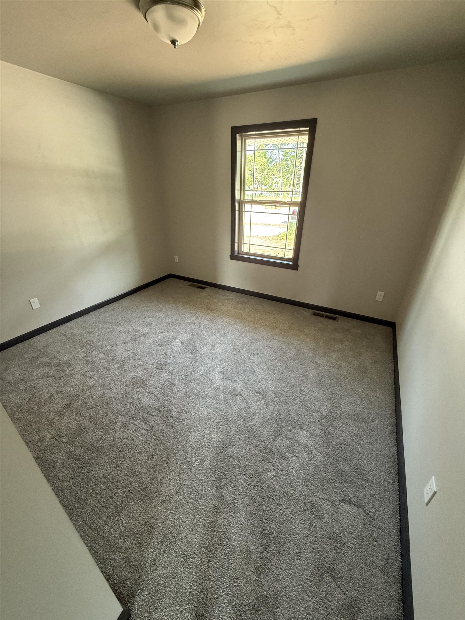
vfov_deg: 102.1
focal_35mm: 14
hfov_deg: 85.7
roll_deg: -0.1
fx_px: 251
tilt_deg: -26.0
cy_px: 310
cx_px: 232
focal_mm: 2.22
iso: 400
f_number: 2.2
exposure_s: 1/60
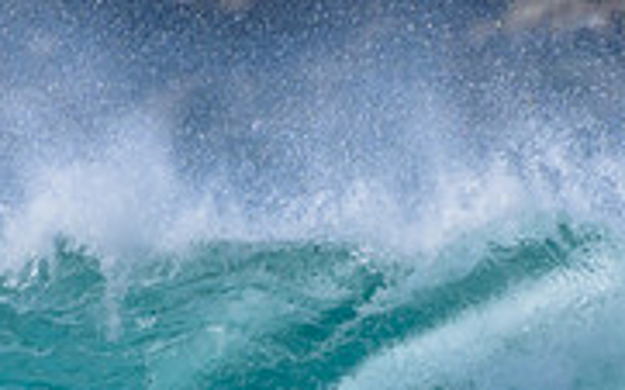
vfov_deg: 0.4
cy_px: 557
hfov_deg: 0.7
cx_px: 142
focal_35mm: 3104
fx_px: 52855
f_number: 11
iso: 1000
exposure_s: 1/2000
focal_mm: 950
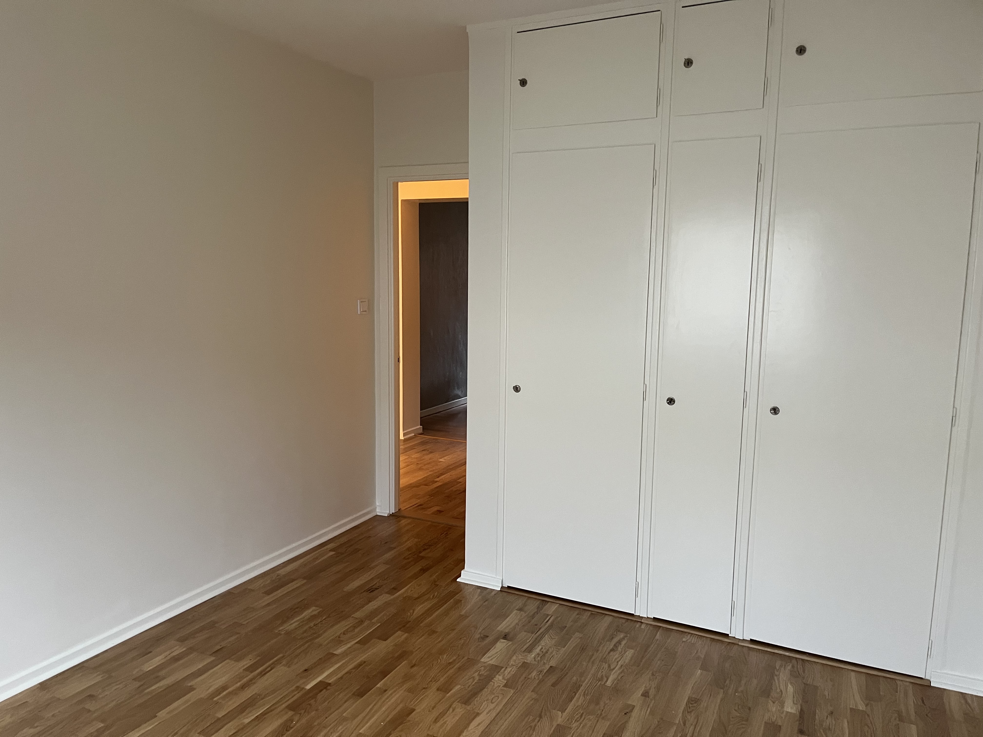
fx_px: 738
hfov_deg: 67.3
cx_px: 492
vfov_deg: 53.1
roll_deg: -0.4
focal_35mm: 26
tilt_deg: -7.2
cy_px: 368
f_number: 1.6
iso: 250
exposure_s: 1/50
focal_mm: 5.1
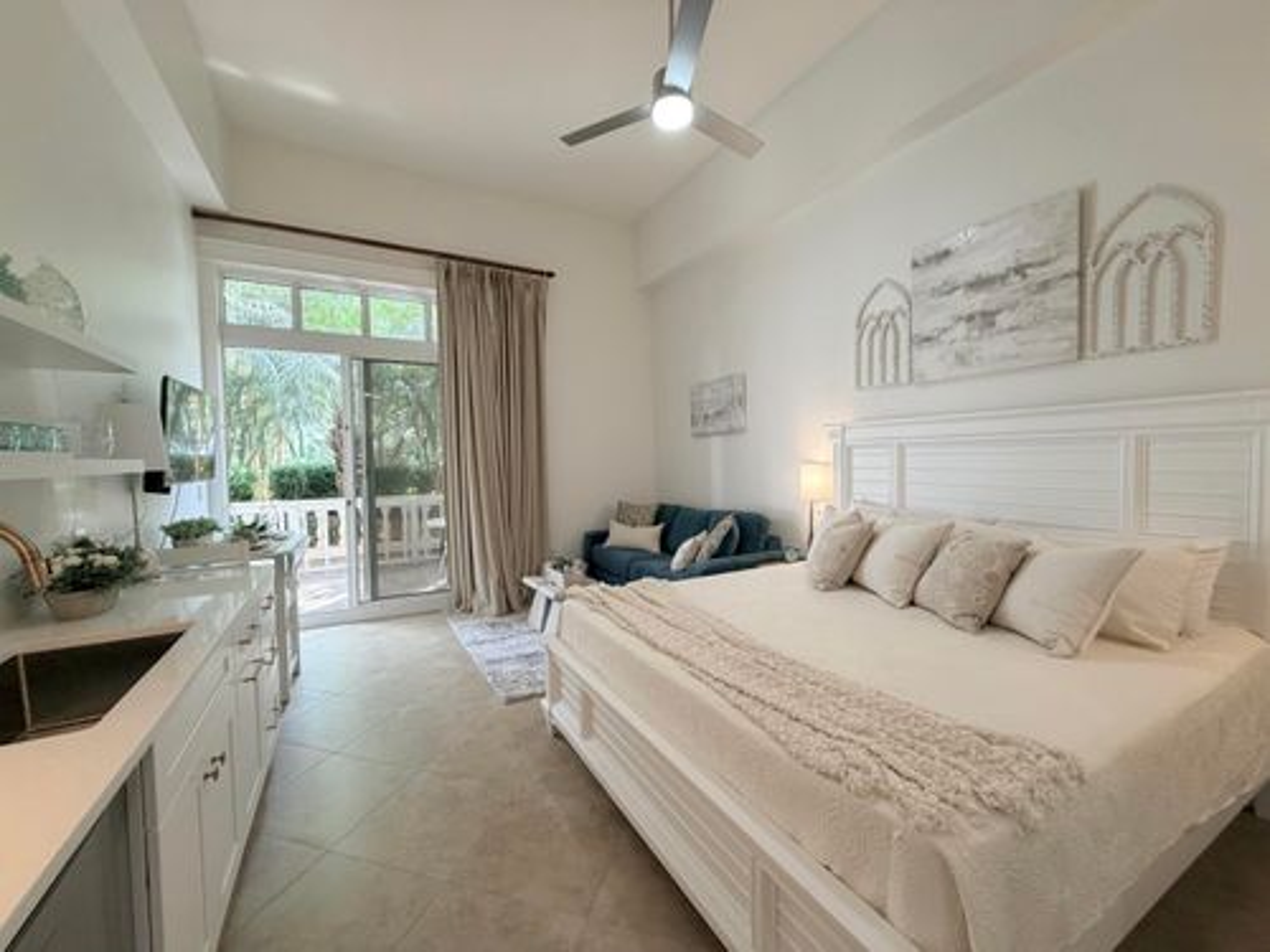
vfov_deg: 85.7
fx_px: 514
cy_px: 476
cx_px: 635
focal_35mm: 14
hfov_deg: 102.1
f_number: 2.2
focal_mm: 2.22
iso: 250
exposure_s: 1/120
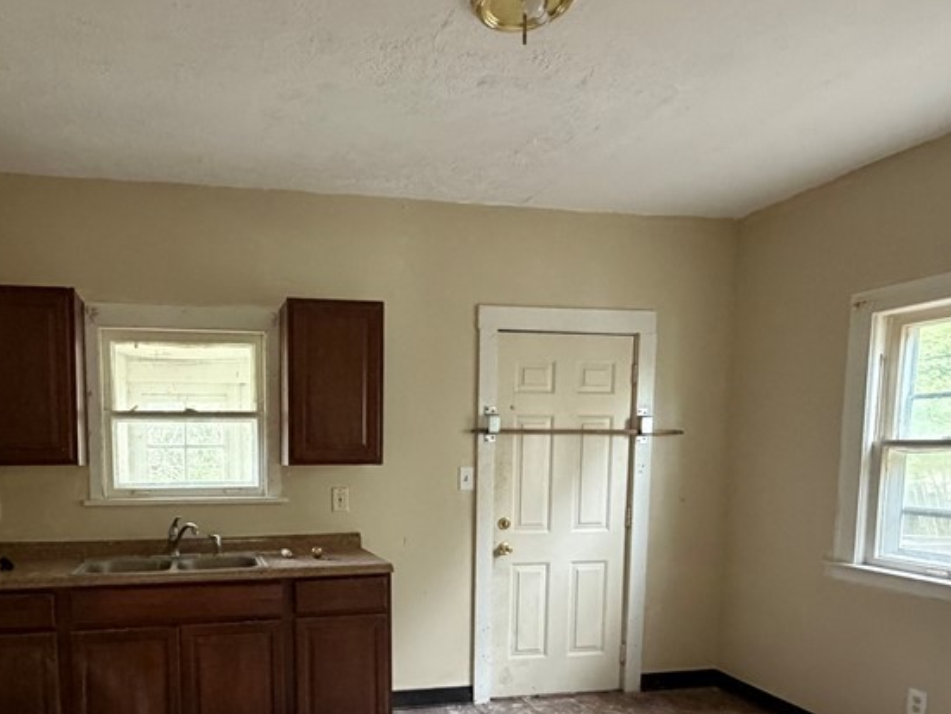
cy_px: 521
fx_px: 715
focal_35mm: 26
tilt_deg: -3.3
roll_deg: +0.2
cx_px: 333
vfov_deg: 51.2
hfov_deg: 65.8
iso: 500
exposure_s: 1/60
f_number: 2.2
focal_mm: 2.22
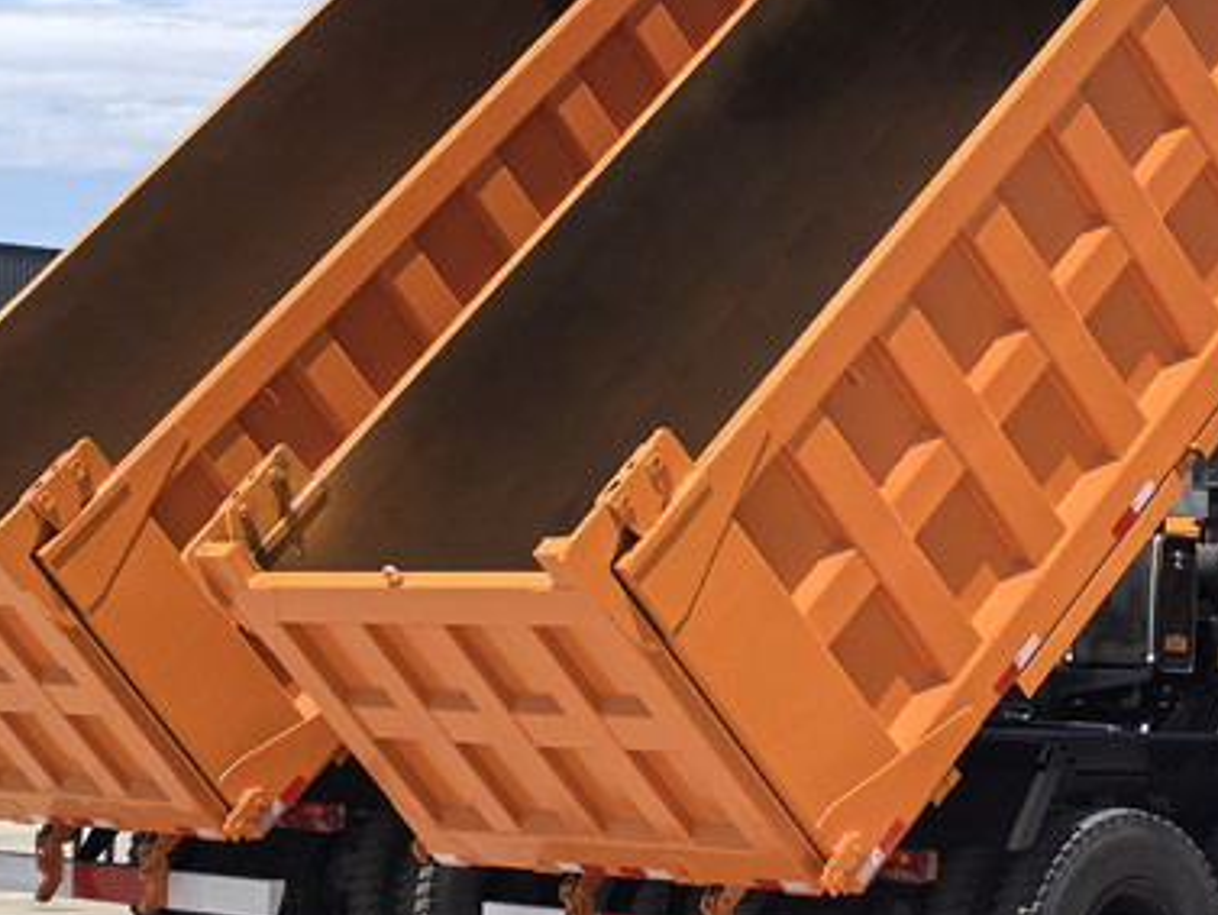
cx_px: 895
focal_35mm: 104
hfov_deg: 18.8
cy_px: 272
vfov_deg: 14.2
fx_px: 3661
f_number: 2
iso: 50
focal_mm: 5.75
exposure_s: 1/3175
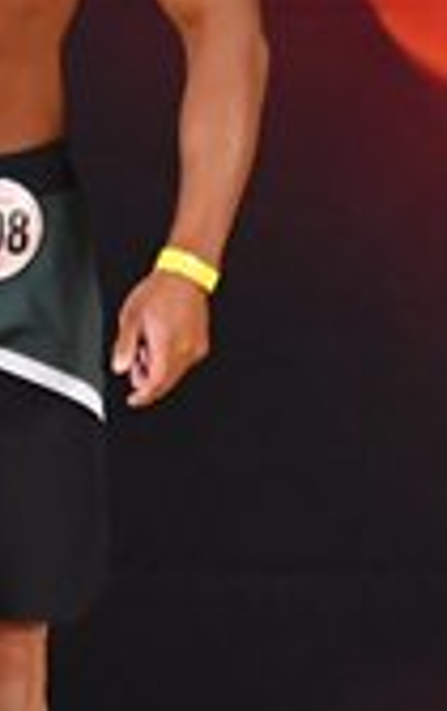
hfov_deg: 1.1
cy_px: 315
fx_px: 23348
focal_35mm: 1203
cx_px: -236
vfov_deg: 1.7
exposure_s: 1/400
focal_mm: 170
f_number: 5.6
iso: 3200
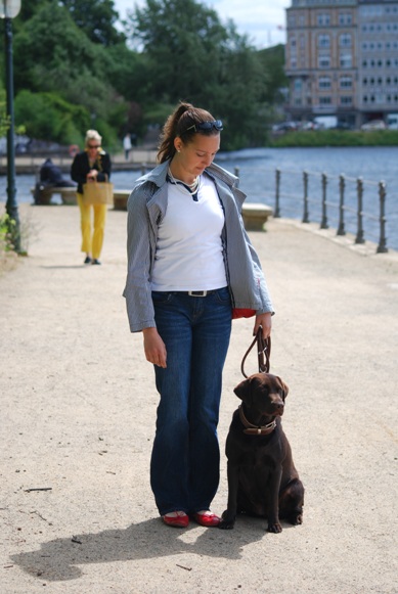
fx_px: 1736
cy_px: 297
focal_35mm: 105
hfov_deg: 13.1
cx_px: 199
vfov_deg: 19.4
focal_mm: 70
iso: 200
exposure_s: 1/320
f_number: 4.5
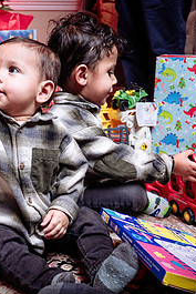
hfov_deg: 24.1
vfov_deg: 36.1
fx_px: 449
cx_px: 27
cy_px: 174
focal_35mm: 55
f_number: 4.5
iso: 500
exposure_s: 1/200
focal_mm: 24
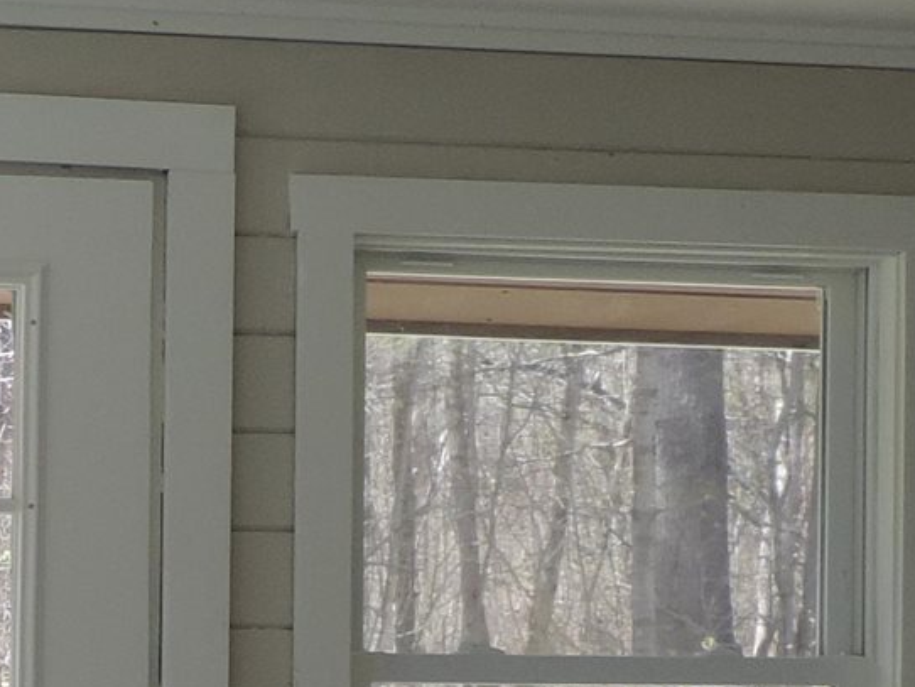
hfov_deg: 10.6
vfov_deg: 7.9
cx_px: 309
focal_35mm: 187
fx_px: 4945
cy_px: 844
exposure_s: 1/80
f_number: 3.2
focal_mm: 5.8
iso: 80
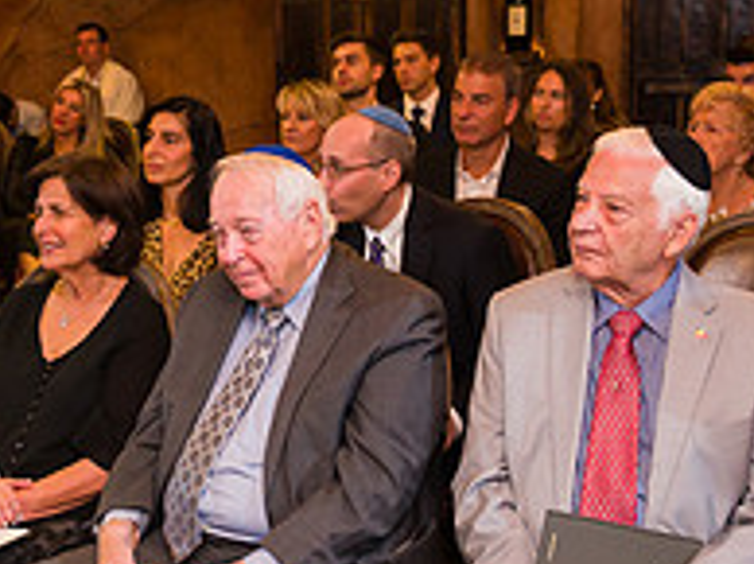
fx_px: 1523
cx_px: 192
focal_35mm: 70
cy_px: 342
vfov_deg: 20.9
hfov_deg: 27.4
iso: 1250
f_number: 4
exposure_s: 1/200
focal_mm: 24
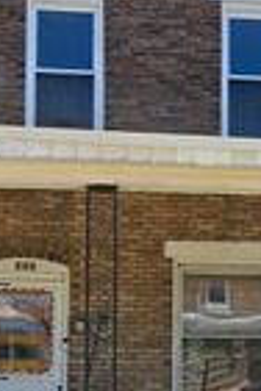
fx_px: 924
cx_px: 161
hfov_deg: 16.1
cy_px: 312
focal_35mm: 85
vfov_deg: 23.6
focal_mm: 5.4
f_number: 1.8
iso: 25
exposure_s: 1/1055
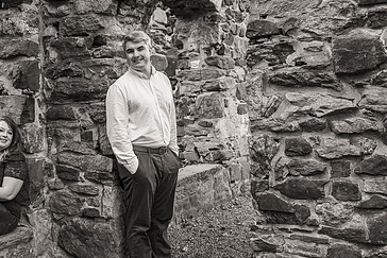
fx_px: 548
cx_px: 83
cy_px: 123
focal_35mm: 51
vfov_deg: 26.5
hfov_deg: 37.6
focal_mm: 32
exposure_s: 1/200
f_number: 4
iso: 1600
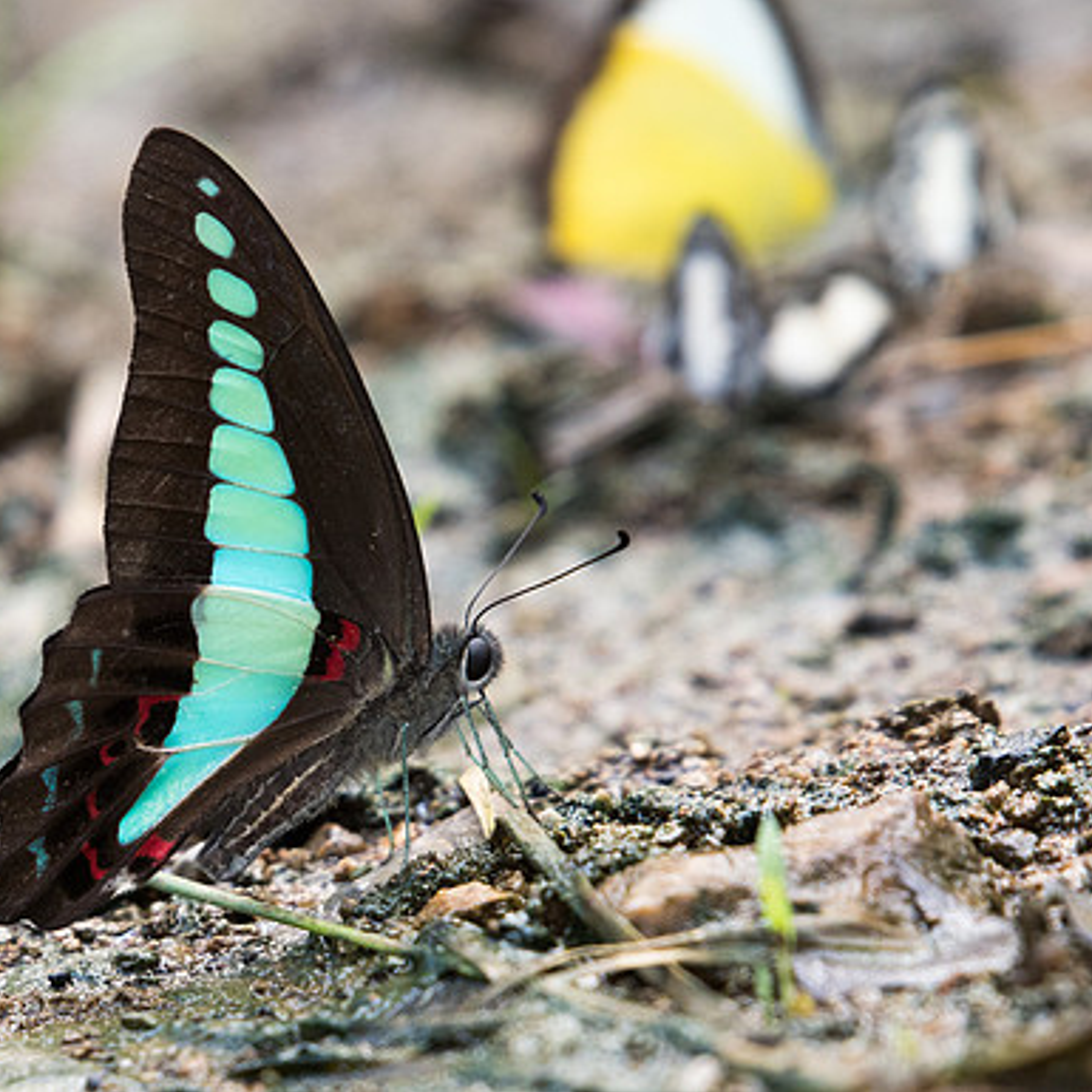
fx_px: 33085
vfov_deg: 1.9
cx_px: 326
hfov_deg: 1.9
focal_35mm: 927
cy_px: 659
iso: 800
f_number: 7.1
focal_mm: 400
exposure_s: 1/250
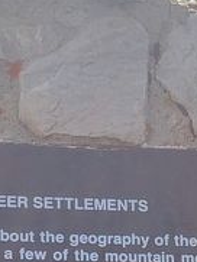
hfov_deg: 12.8
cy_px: 481
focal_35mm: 115
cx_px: 154
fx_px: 872
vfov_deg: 14.8
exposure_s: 1/418
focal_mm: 5.4
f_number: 1.8
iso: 40
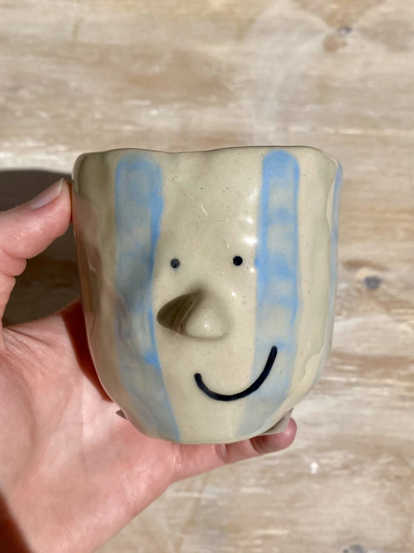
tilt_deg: -74.4
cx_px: 207
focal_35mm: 26
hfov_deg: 53.1
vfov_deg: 67.3
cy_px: 276
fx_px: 415
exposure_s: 1/9615
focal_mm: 4.25
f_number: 1.8
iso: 32
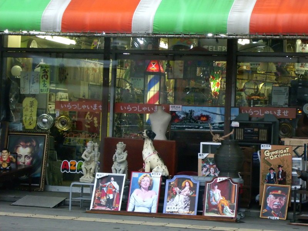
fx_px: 952
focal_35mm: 107
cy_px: 116
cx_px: 154
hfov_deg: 18.4
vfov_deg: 13.8
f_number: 4.8
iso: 320
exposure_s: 1/25
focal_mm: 17.4
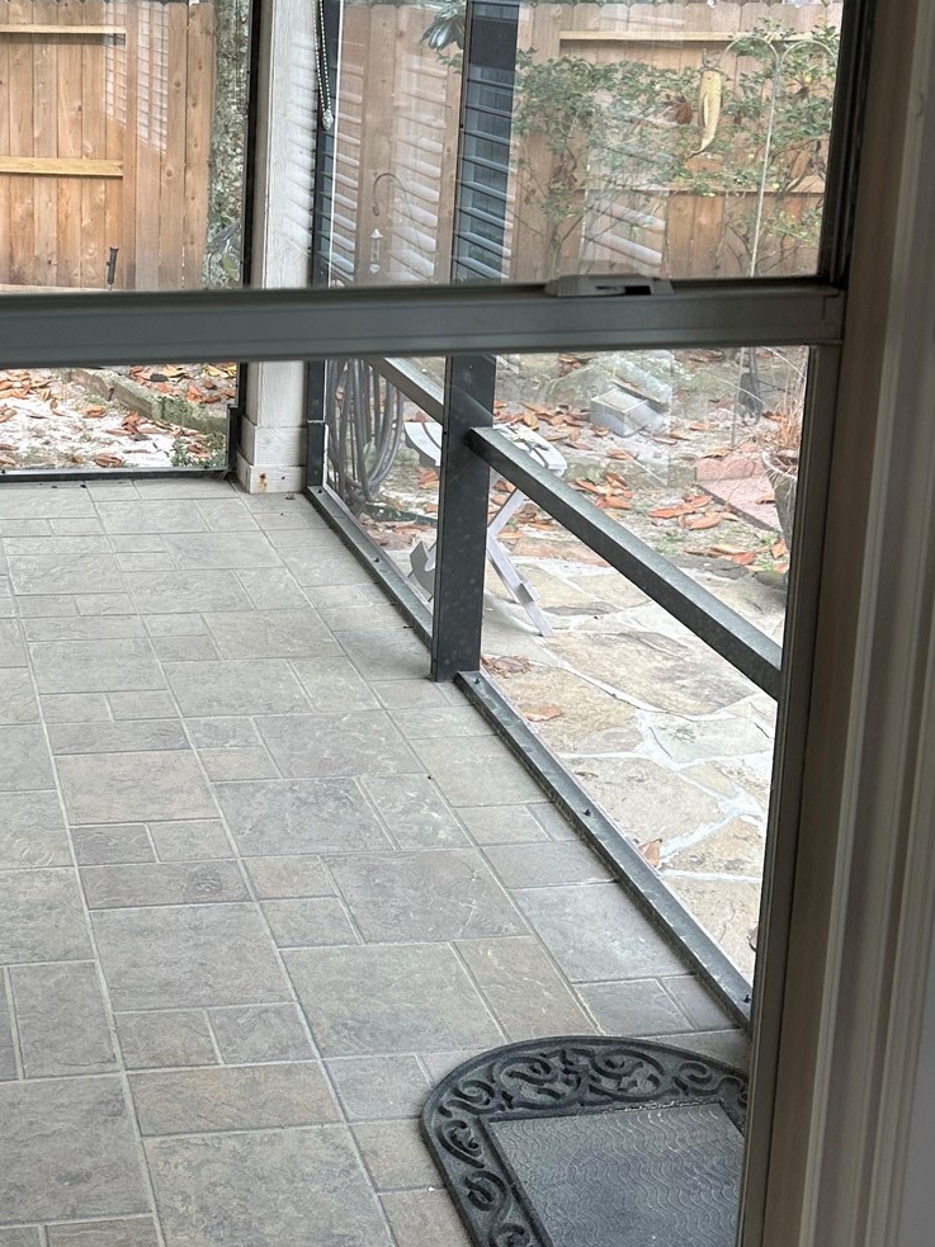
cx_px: 157
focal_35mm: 50
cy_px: 337
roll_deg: -1.6
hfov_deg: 28.3
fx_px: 1801
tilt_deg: -12.3
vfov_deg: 37.4
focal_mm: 6.86
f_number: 1.78
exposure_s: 1/120
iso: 125
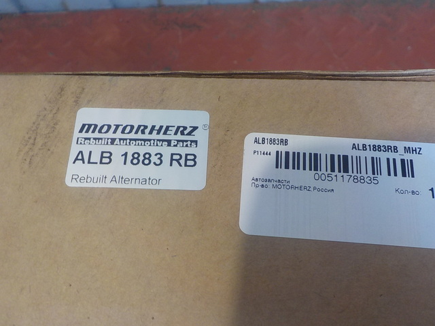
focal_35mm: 30
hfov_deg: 60.0
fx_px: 377
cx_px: 218
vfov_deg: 46.8
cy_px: 163
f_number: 3.3
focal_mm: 4.1
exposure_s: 1/30
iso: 140
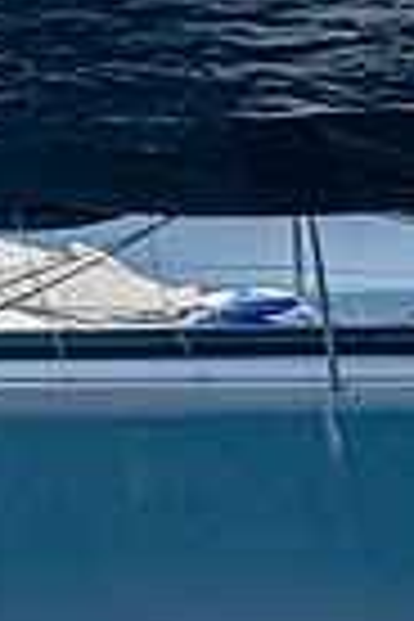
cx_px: -878
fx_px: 30806
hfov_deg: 0.8
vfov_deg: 1.2
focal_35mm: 1786
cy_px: 52
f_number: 5.6
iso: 200
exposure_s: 1/1600
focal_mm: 280
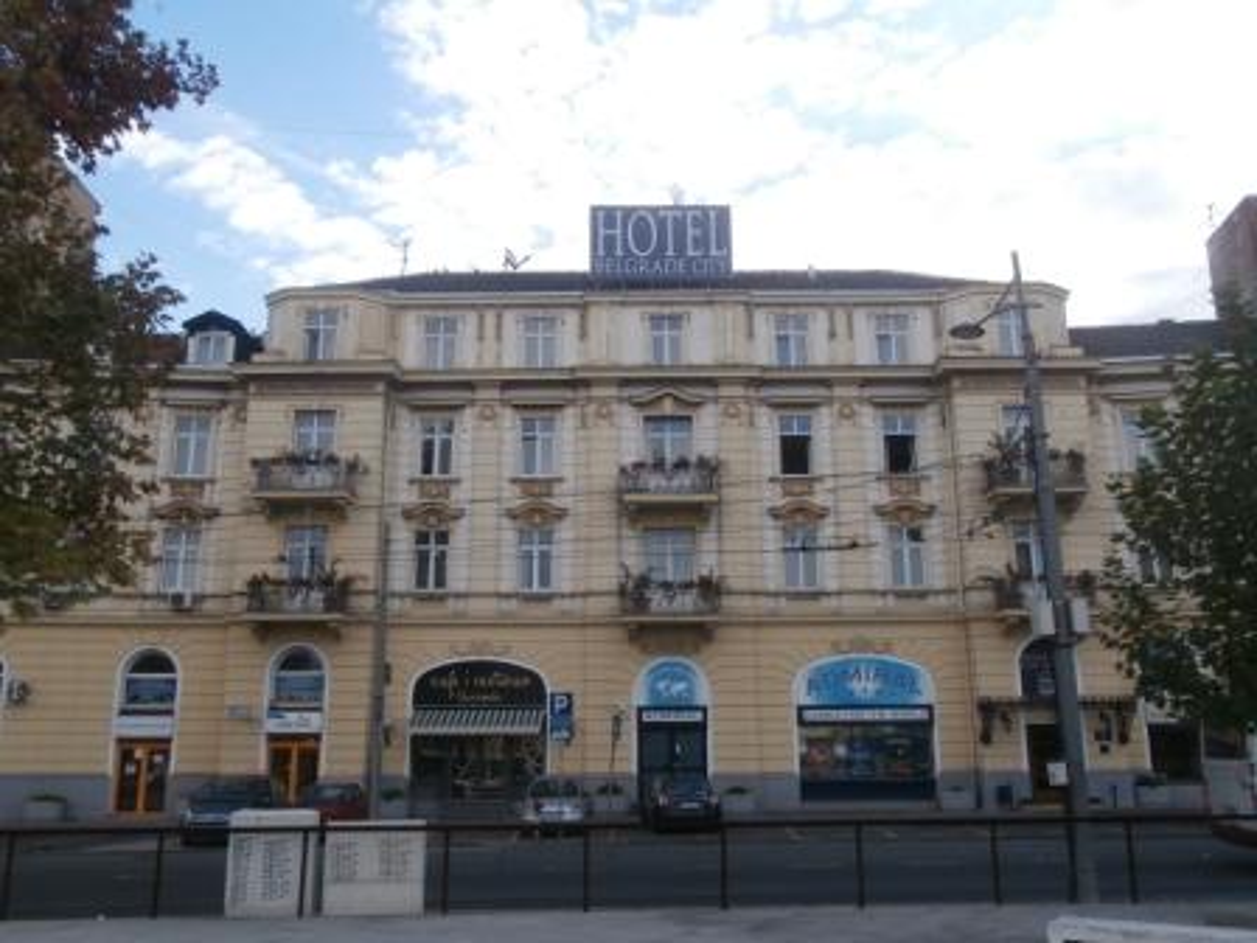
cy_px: 472
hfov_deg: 60.0
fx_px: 1089
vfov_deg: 46.8
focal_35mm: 30
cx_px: 628
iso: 100
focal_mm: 5.36
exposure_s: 1/320
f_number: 3.5
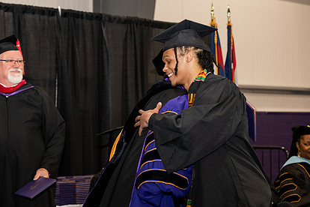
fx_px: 844
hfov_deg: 20.8
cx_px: 108
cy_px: 109
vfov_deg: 14.0
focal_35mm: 98
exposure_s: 1/200
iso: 2000
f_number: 5
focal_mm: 70
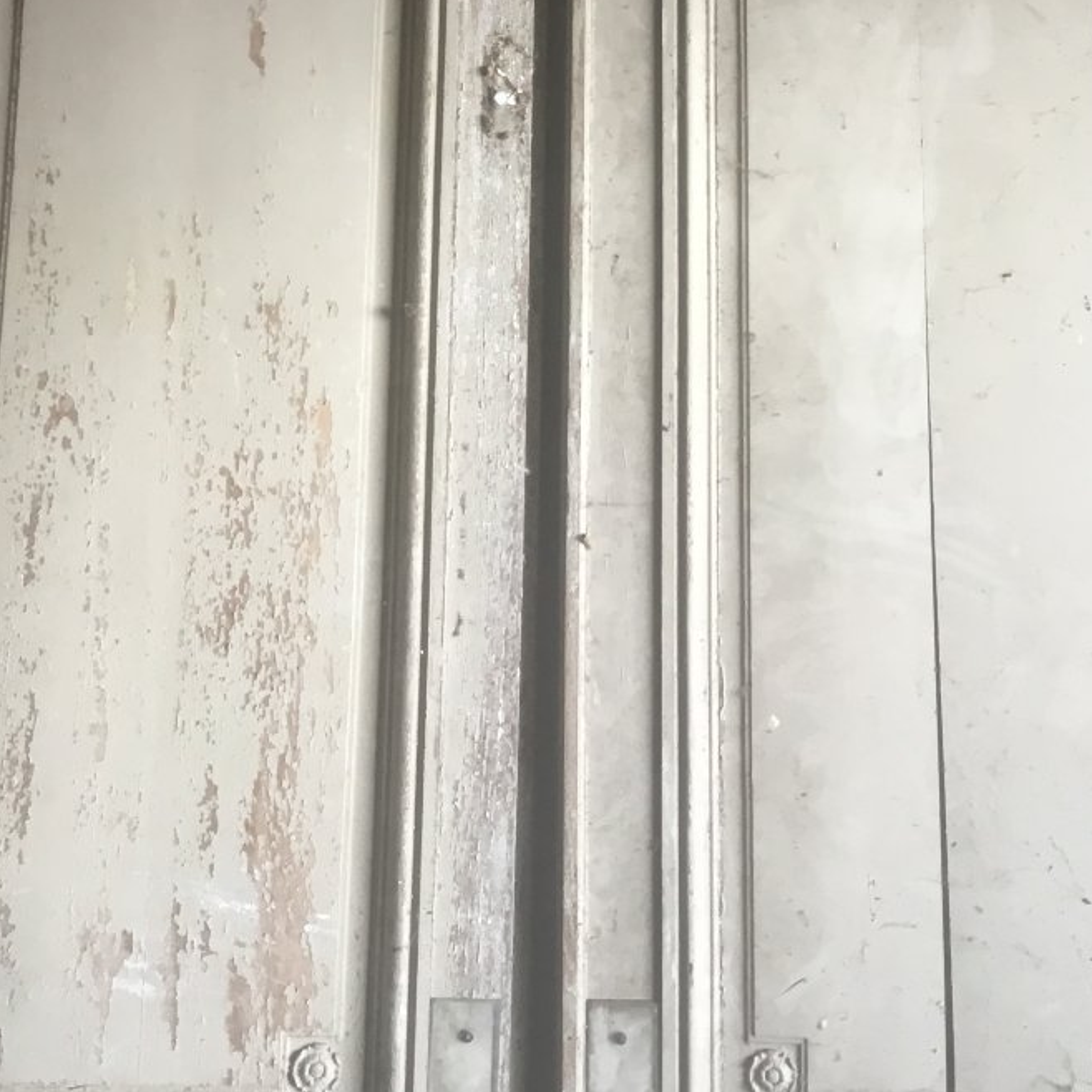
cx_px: 554
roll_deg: -0.7
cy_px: 269
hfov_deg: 34.0
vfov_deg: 33.3
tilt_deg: +5.1
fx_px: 1785
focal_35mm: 50
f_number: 2.4
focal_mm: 3.3
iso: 32
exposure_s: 1/33
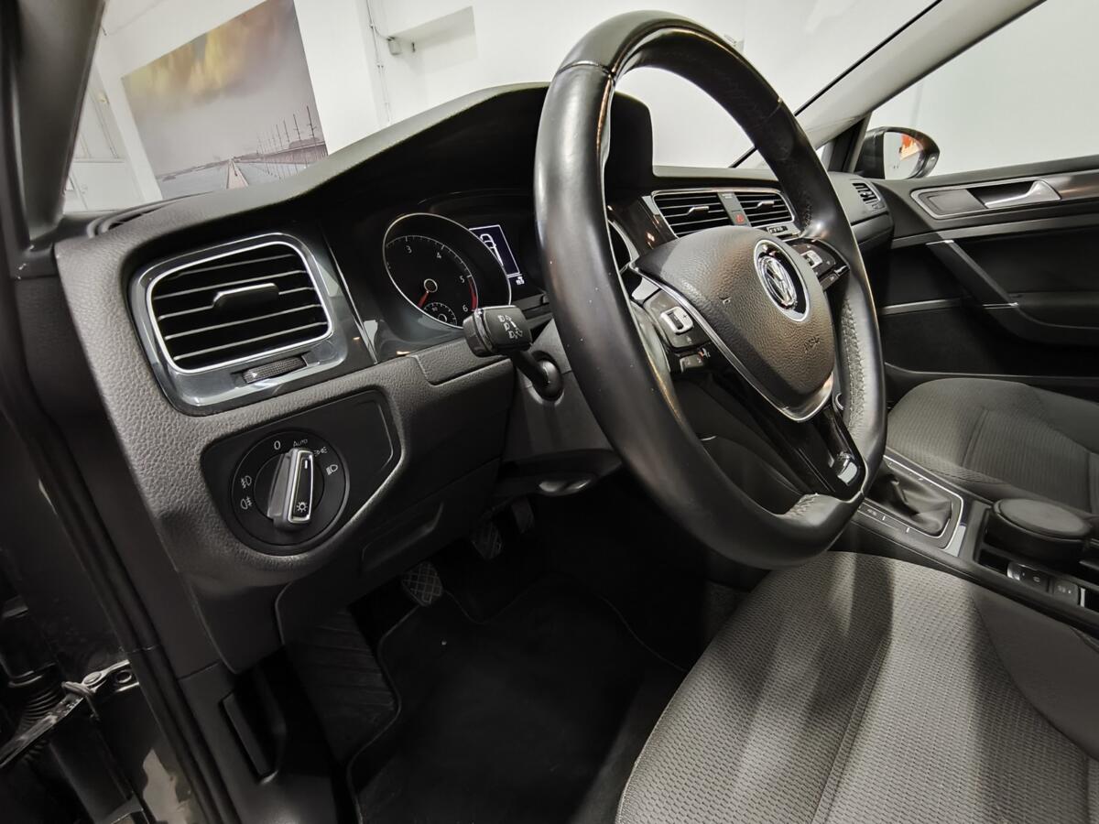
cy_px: 412
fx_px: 508
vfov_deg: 78.1
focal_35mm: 16
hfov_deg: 94.5
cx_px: 550
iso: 1600
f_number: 2.2
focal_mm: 1.65
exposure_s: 1/20
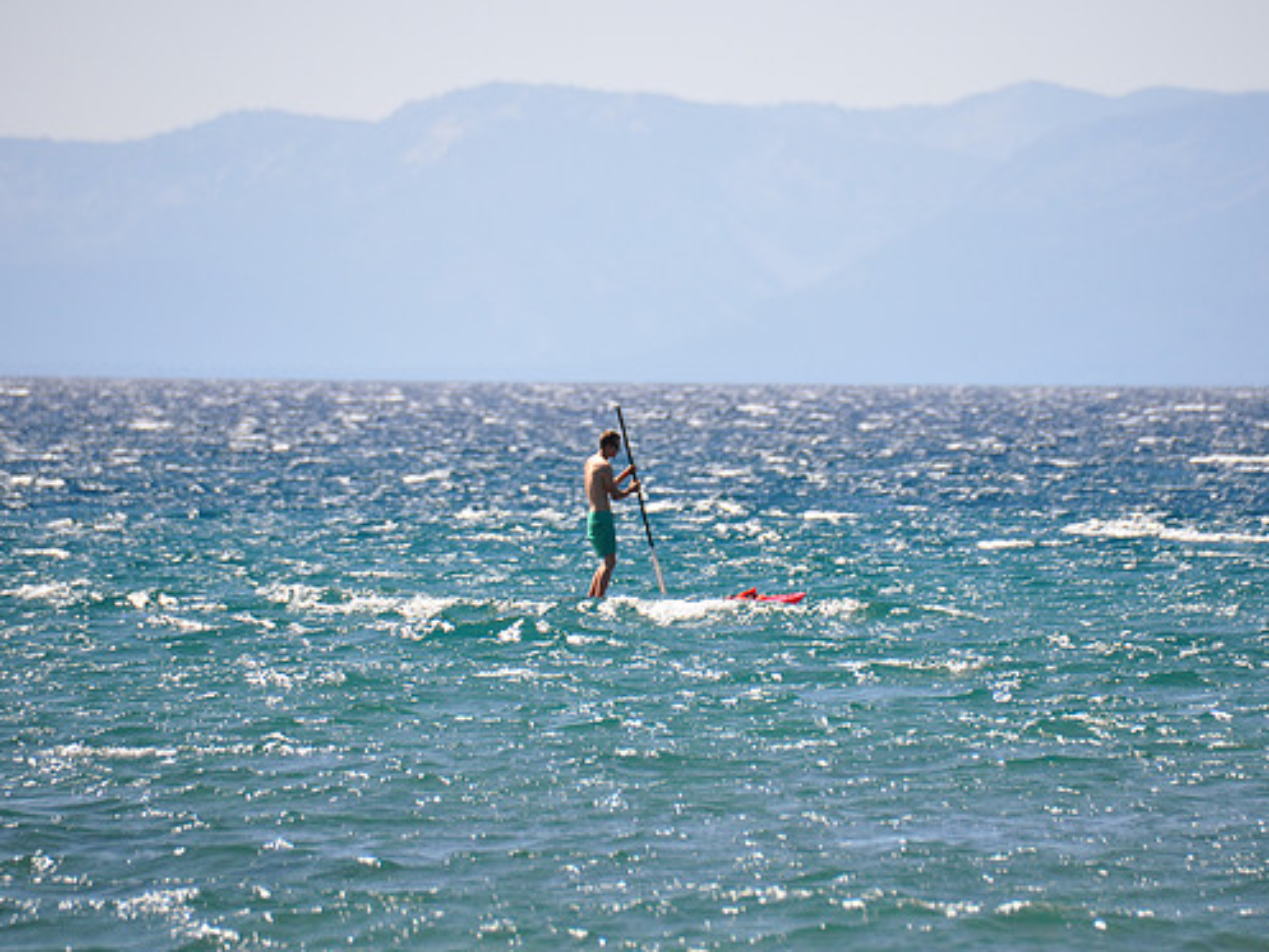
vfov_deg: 3.0
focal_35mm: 504
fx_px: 18481
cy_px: 486
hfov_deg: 3.9
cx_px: 697
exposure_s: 1/640
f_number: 6.3
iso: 200
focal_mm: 300
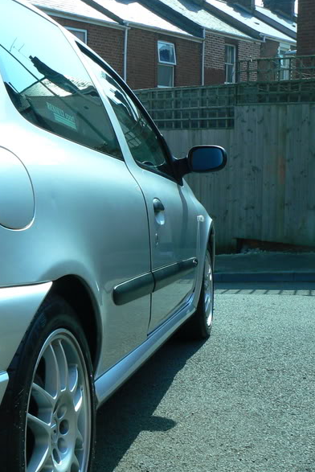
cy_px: 239
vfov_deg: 38.9
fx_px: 669
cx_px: 64
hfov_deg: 26.0
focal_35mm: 51
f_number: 4.5
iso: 100
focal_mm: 6
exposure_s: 1/500
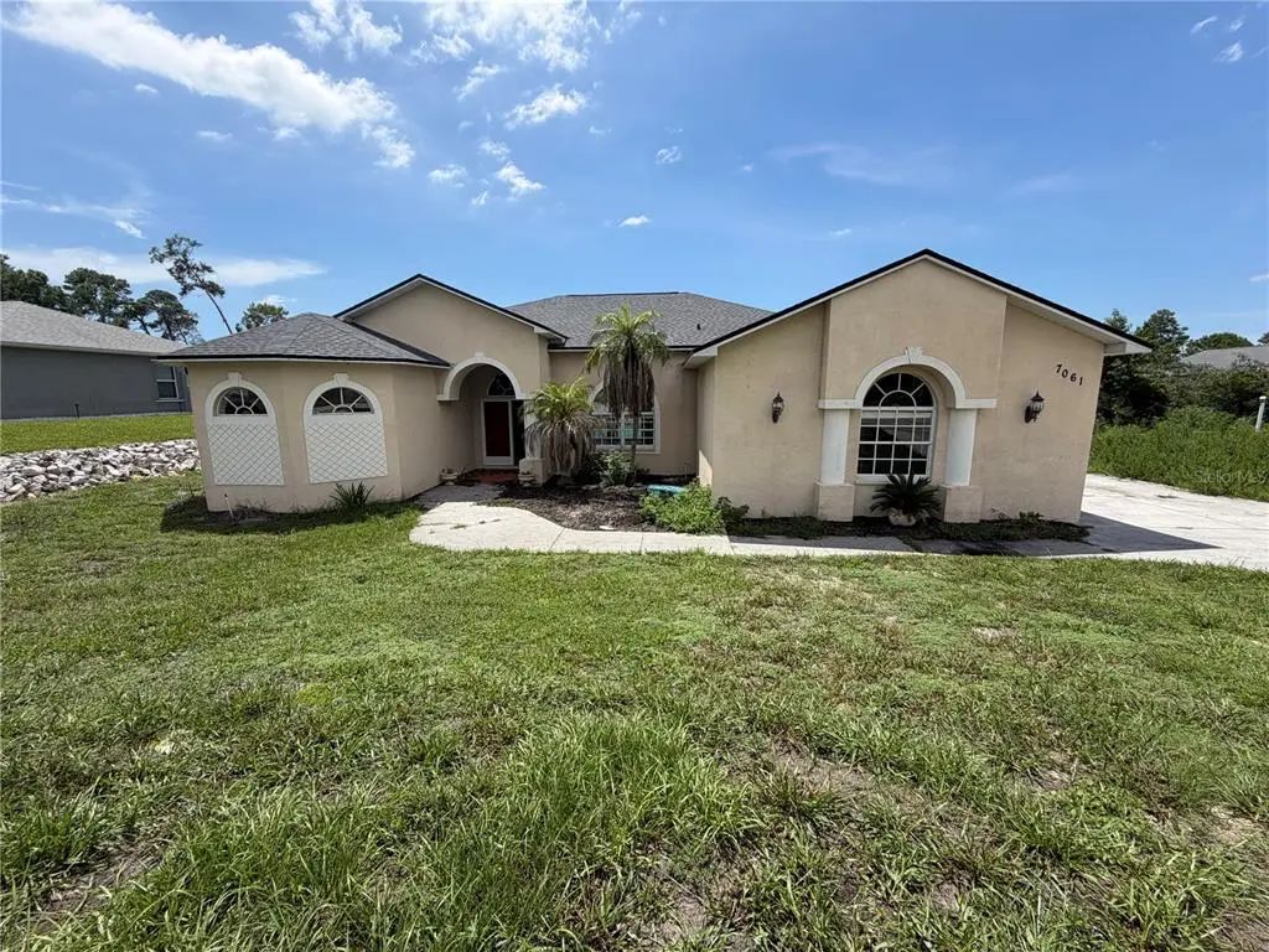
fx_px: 513
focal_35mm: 14
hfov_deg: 102.1
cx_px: 634
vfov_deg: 85.7
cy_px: 476
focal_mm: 2.22
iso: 20
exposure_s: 1/928
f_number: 2.2
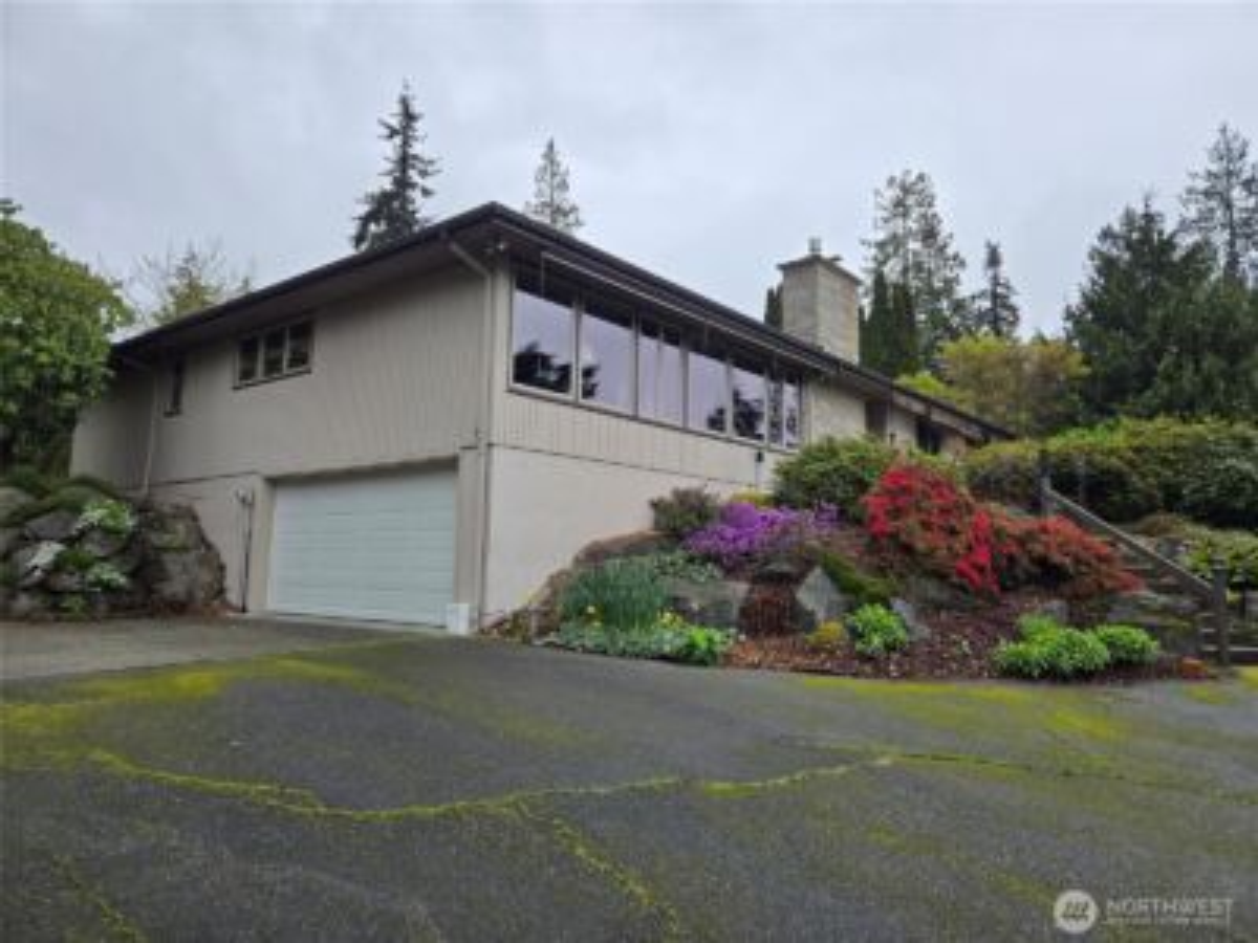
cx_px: 629
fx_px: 836
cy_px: 472
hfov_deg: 73.9
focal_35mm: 23
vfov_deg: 58.9
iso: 25
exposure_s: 1/565
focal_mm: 5.4
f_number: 1.8
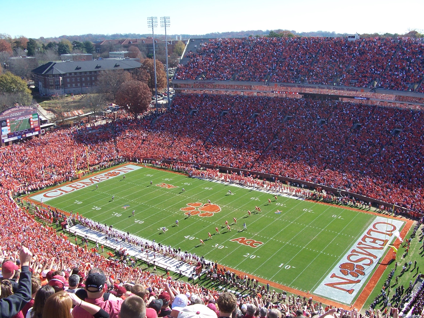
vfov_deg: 40.7
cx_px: 212
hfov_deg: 52.6
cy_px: 159
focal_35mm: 35
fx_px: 429
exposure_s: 1/350
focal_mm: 6
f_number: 4
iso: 80
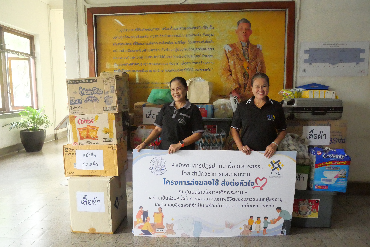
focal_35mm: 24
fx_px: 247
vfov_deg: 53.2
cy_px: 124
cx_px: 185
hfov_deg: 73.7
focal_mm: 12
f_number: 6.3
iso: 10000
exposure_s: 1/400
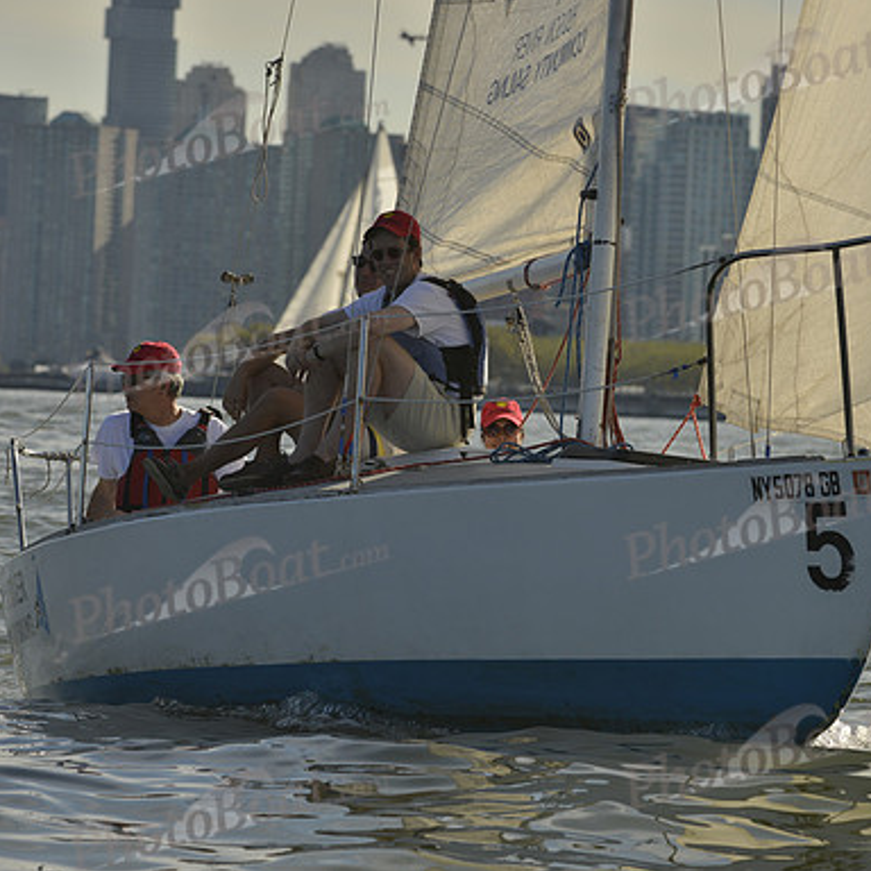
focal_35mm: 257
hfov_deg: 6.8
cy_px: 434
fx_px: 7316
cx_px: 508
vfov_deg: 6.8
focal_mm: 200
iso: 200
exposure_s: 1/1000
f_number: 8
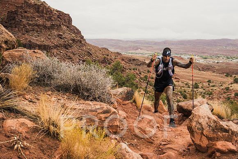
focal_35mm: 35
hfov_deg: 53.8
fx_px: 235
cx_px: 119
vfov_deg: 37.4
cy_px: 80
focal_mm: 34
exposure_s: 1/320
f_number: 6.3
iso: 200
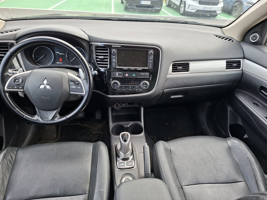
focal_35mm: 23
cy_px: 100
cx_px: 134
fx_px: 177
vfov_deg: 58.9
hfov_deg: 73.9
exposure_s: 1/100
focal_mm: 5.54
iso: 64
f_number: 1.8
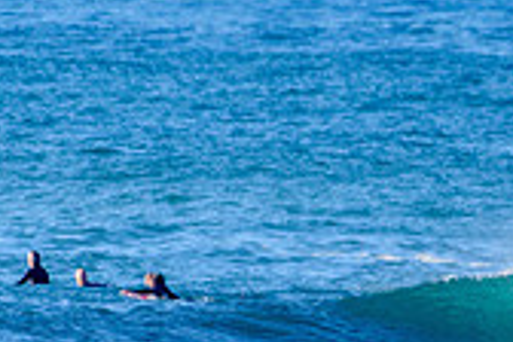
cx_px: 616
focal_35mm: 2118
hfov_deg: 1.0
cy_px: 314
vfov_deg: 0.6
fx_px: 30179
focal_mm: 500
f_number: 5.6
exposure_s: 1/2000
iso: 280
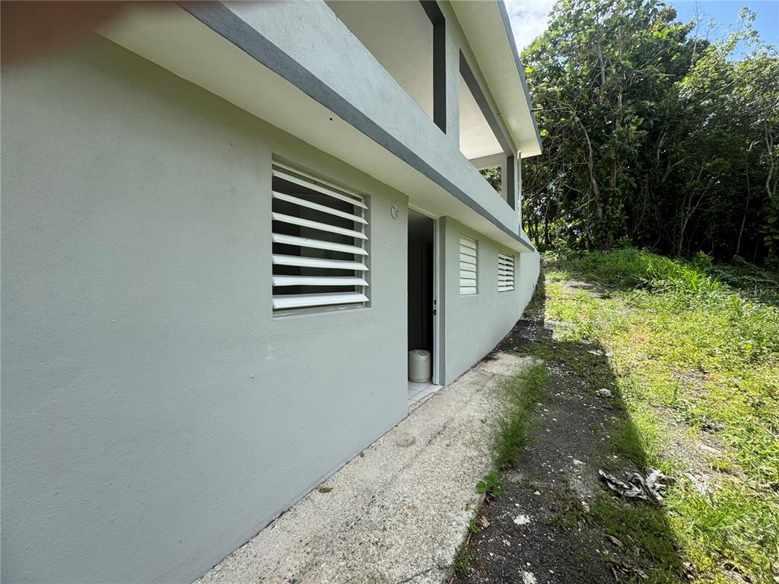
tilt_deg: -2.1
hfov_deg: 102.1
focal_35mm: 14
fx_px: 315
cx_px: 390
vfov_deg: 85.7
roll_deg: +0.4
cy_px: 292
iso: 40
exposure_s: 1/605
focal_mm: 2.22
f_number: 2.2
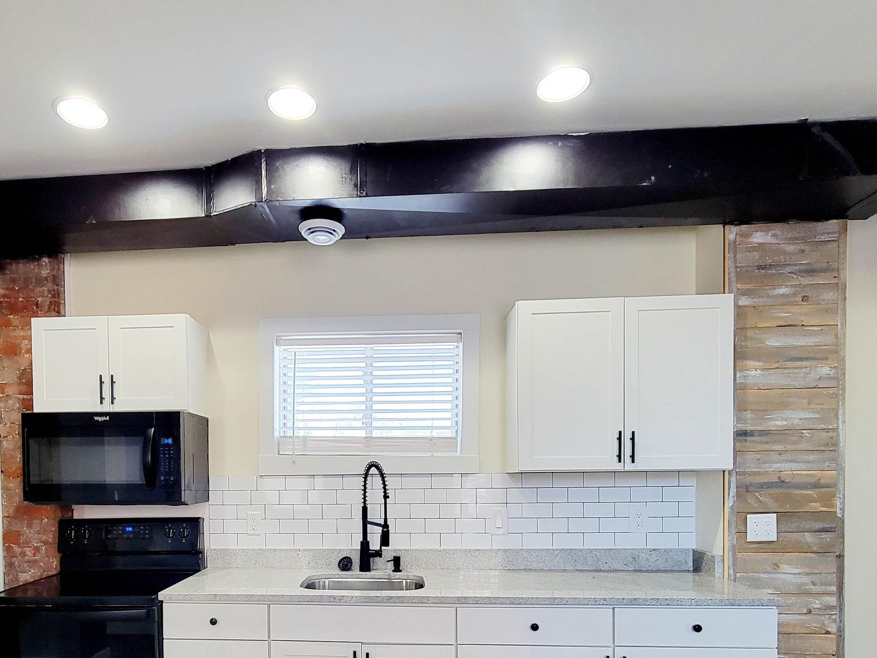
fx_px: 532
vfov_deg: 60.3
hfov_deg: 78.1
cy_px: 487
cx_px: 352
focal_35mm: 21
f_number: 2.2
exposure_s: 1/60.2
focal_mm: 2.2
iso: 250
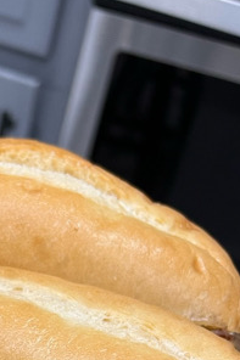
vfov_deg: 22.6
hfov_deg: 15.8
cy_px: 493
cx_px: -136
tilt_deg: -47.9
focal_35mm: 78
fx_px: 781
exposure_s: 1/60
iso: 80
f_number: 1.5
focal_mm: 5.7
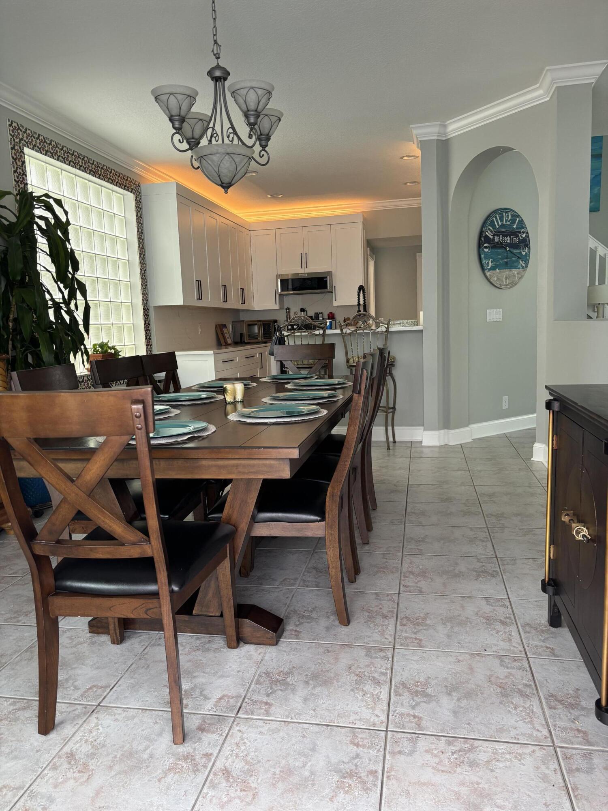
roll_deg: +1.8
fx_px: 609
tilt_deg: -8.0
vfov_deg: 67.3
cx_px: 304
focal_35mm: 26
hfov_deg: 53.1
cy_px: 406
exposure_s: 1/121
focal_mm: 5.96
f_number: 1.6
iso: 125
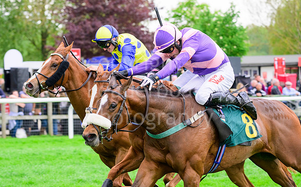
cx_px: 131
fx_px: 1343
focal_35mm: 164
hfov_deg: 12.8
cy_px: 89
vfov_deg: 8.0
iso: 1250
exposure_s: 1/1000
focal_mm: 140
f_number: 5.6
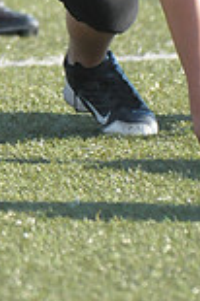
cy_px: -177
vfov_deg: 1.4
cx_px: 20
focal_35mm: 1516
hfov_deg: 0.9
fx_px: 12661
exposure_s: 1/4000
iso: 1600
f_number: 4
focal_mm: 270
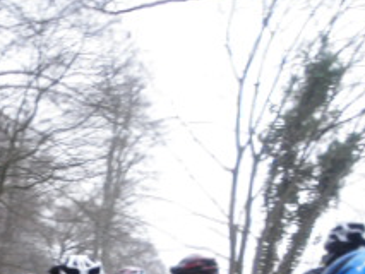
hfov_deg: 21.6
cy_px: 365
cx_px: -75
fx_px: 886
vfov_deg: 16.5
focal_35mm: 84
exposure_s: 1/80
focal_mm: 4.65
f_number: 2.6
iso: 100
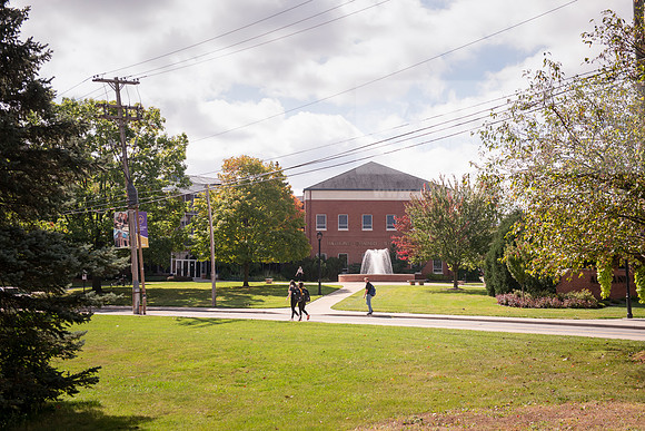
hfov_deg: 41.1
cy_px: 216
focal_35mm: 48
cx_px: 322
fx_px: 860
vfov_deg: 28.1
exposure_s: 1/320
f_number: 5
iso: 250
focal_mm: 48
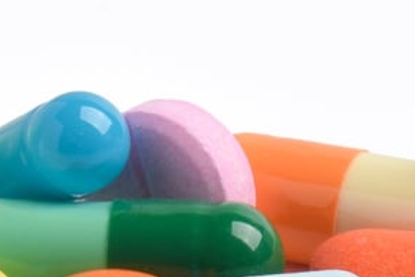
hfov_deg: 6.0
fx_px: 3945
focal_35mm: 342
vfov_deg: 4.0
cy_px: 205
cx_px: 62
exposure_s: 1/200
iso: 100
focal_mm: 55
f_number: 25
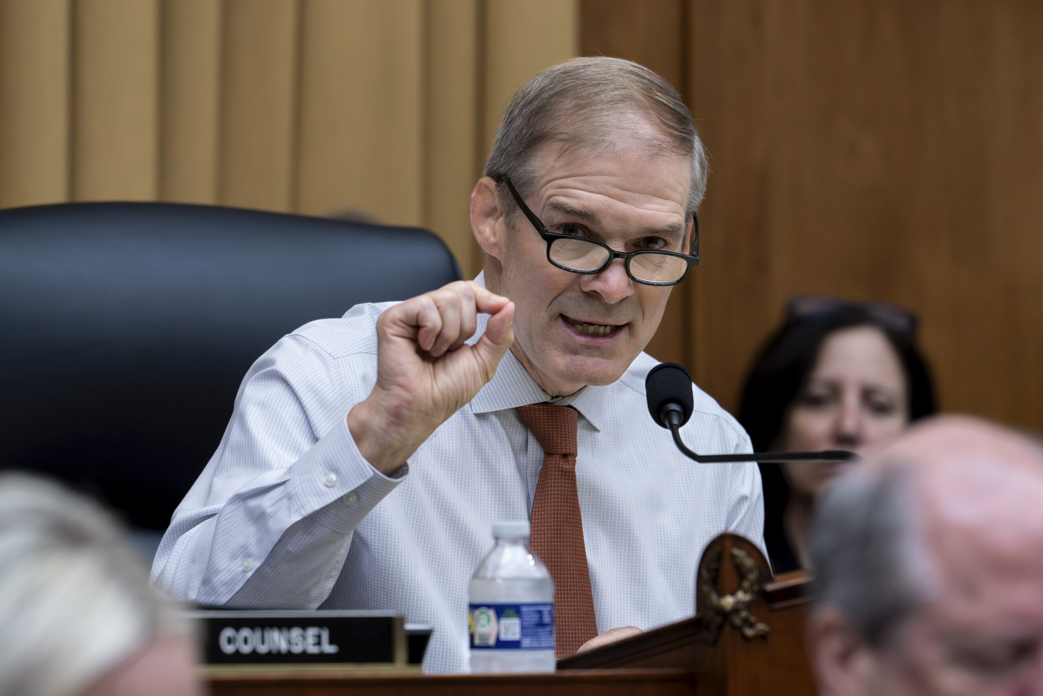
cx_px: 522
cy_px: 348
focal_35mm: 300
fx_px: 8692
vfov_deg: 4.6
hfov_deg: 6.9
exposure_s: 1/400
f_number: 4
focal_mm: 200
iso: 2000
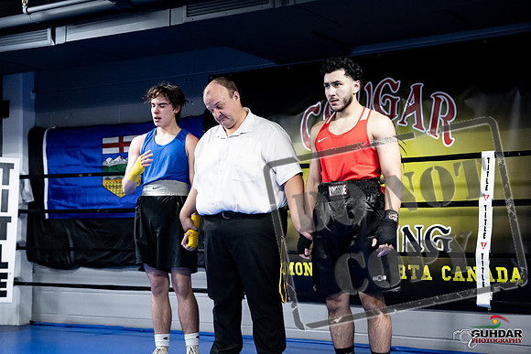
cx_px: 266
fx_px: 841
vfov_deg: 23.8
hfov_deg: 35.0
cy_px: 177
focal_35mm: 57
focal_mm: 57
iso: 8000
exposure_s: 1/1000
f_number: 2.8
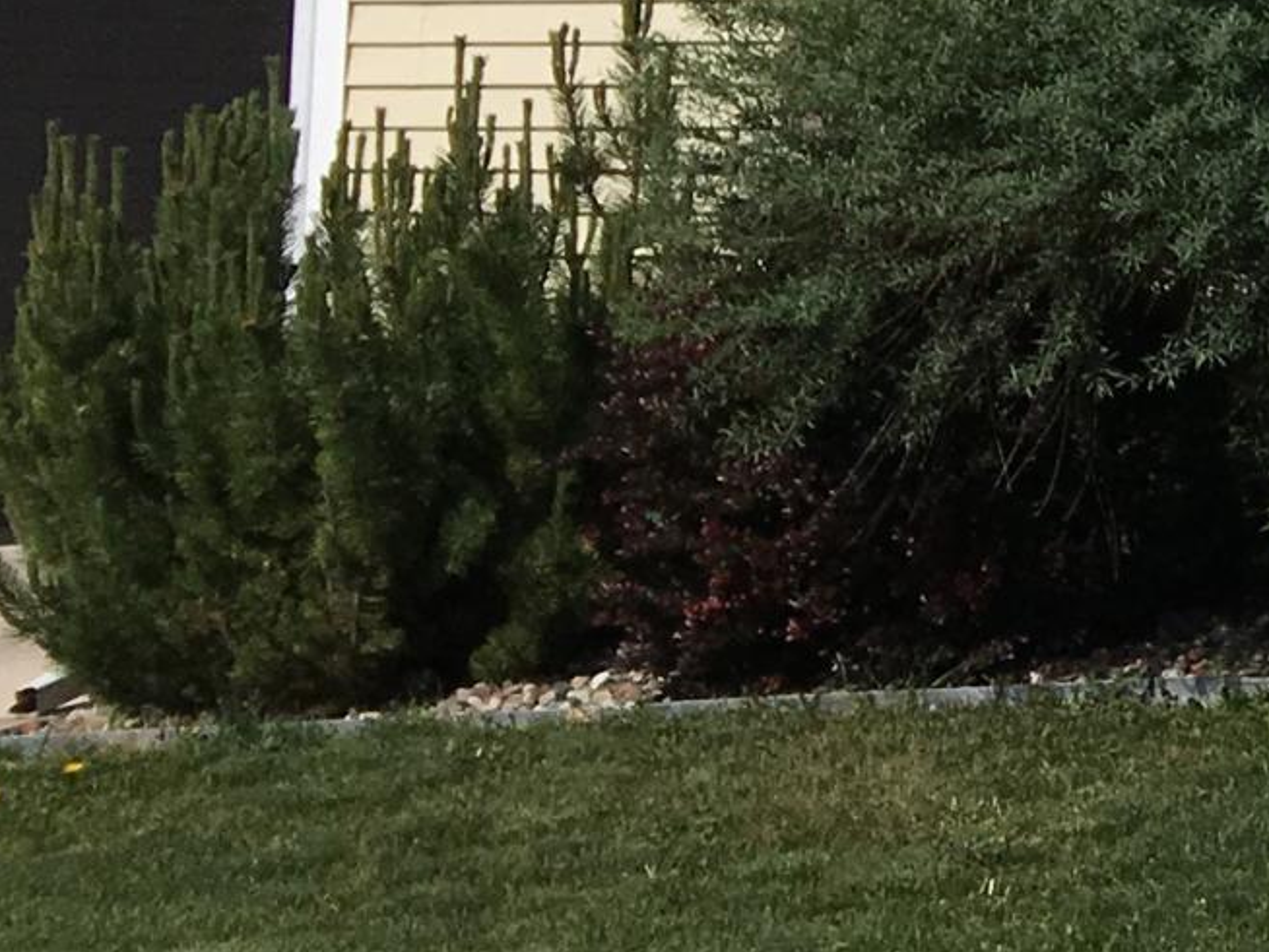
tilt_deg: +6.4
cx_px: 2893
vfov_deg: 10.9
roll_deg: -0.7
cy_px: -213
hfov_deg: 12.3
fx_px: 4877
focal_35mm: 133
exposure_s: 1/3846
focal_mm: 4.15
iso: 25
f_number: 2.2
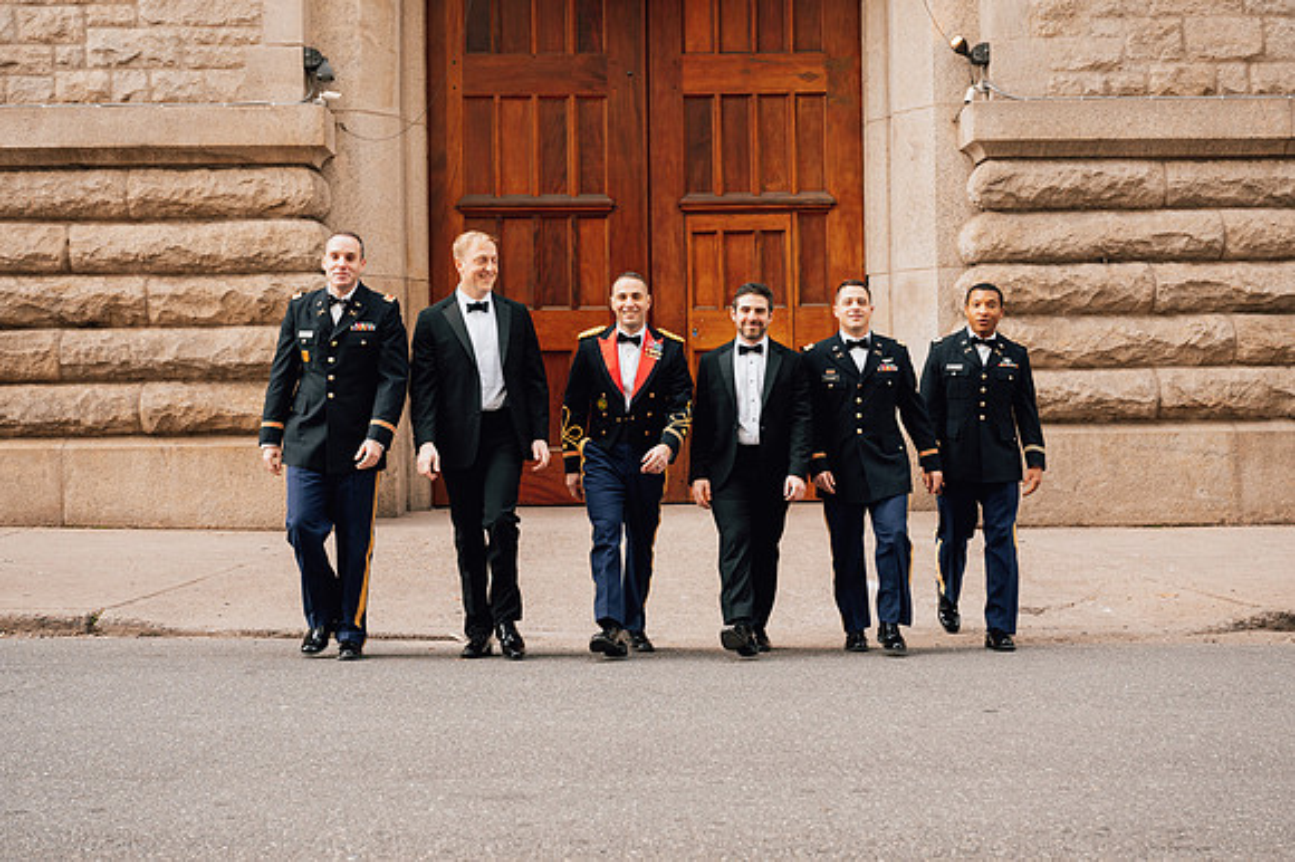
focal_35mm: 41
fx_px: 1486
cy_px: 380
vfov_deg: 32.3
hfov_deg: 47.1
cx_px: 648
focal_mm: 37
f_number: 4.5
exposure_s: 1/250
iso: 400
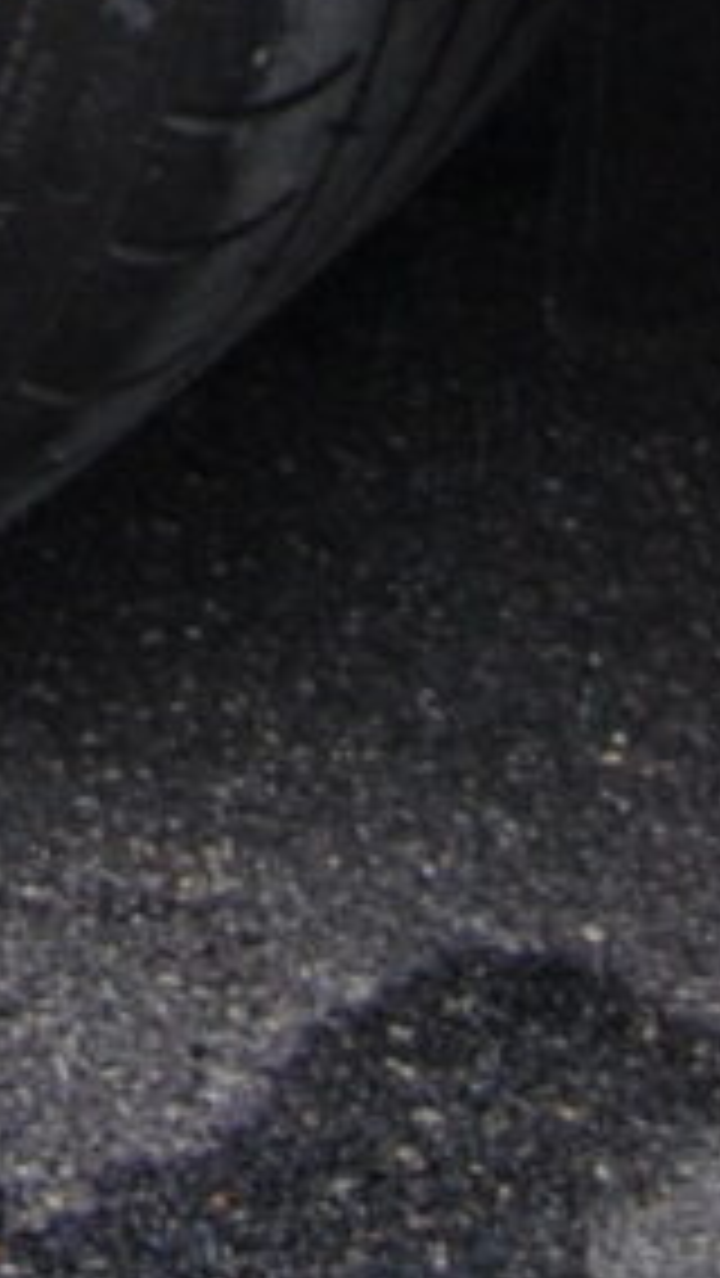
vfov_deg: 6.9
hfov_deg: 4.1
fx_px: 9628
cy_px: -2403
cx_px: -1629
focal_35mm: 284
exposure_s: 1/80
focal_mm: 20
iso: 200
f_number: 4.5
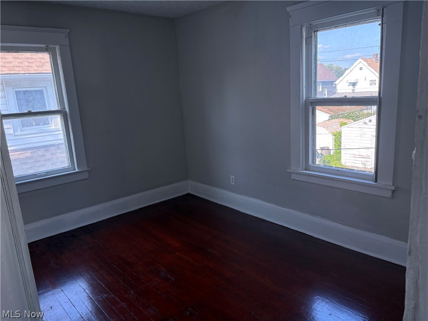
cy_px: 160
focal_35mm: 26
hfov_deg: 67.3
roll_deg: +4.2
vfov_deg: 53.1
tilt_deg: -12.2
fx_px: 321
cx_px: 214
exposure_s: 1/278
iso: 64
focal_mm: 5.96
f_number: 1.6
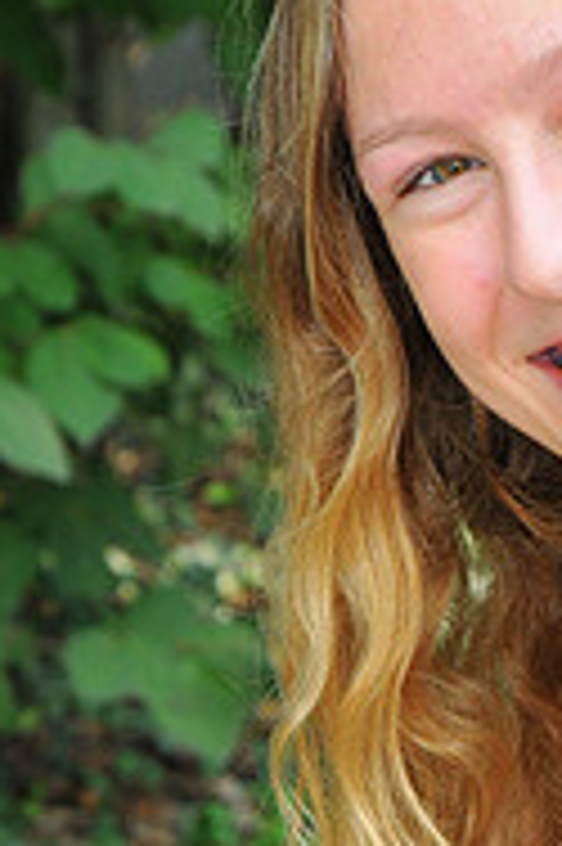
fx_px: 7600
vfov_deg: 6.4
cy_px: 608
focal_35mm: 324
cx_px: 789
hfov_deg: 4.2
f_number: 6.7
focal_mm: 70
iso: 400
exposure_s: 1/180
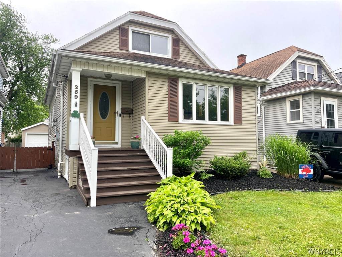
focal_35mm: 26
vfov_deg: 53.1
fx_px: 257
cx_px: 171
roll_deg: +0.9
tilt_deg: +3.4
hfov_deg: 67.3
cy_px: 128
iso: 50
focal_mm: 4.2
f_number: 1.6
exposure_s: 1/460
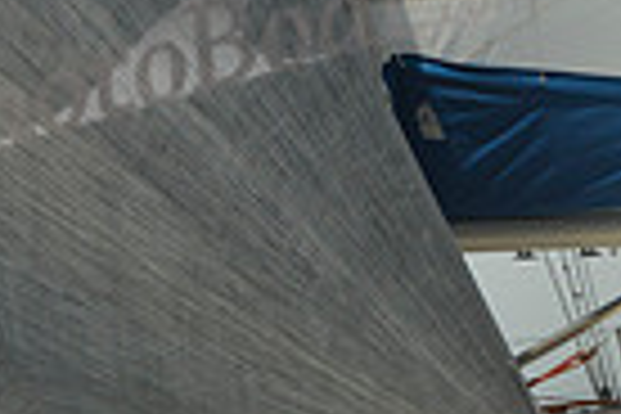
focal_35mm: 295
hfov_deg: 6.9
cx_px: 774
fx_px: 5088
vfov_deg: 4.7
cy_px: 223
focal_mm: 70
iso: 200
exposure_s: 1/1250
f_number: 7.1
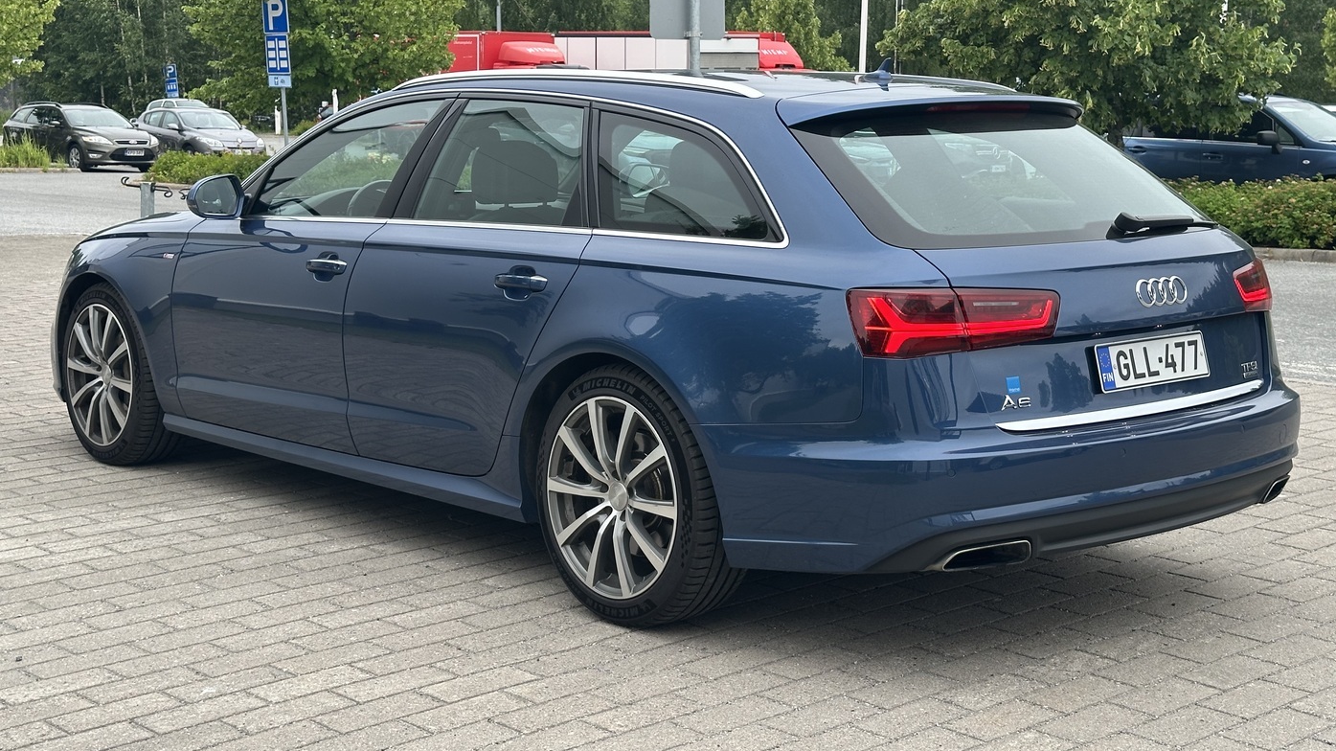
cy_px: 308
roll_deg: +0.4
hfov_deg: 38.5
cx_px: 674
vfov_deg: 22.2
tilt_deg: -6.9
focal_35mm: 54
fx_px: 1913
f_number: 1.78
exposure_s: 1/431
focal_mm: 6.86
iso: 64
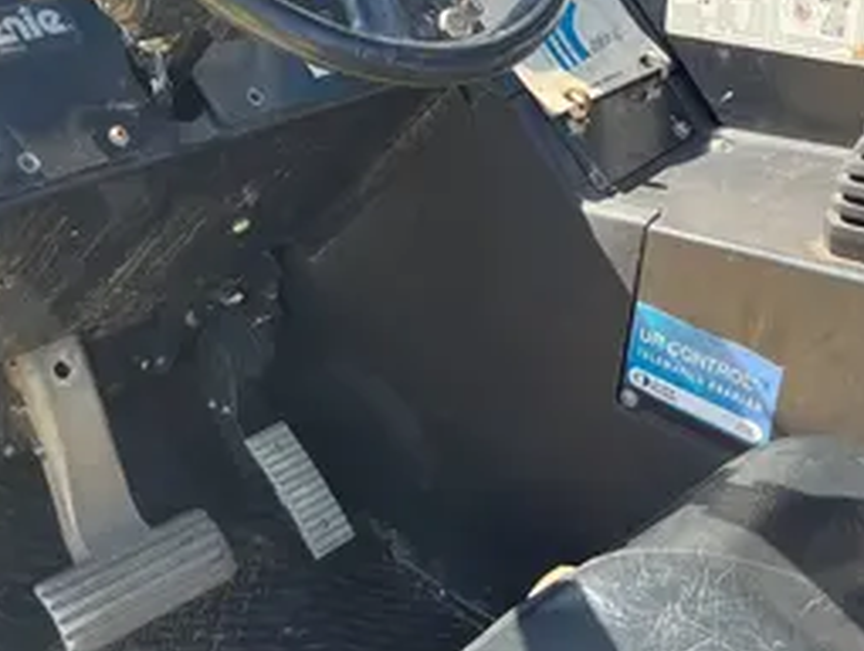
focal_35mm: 56
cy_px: 242
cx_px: 271
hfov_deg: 33.9
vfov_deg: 26.1
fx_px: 1400
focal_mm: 5.1
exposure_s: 1/433
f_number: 1.6
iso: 50
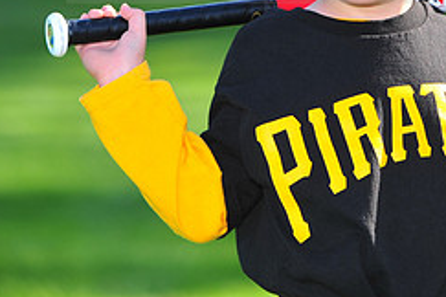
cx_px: 374
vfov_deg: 4.3
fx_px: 3989
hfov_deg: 6.4
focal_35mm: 322
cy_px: -51
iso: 200
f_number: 4
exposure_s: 1/640
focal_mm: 135
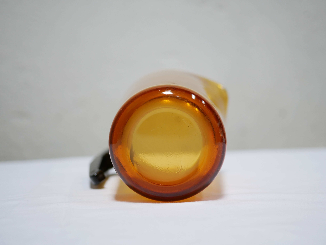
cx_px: 163
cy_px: 122
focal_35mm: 40
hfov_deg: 46.8
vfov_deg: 36.0
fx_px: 377
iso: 200
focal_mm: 20
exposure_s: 1/60
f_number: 1.7
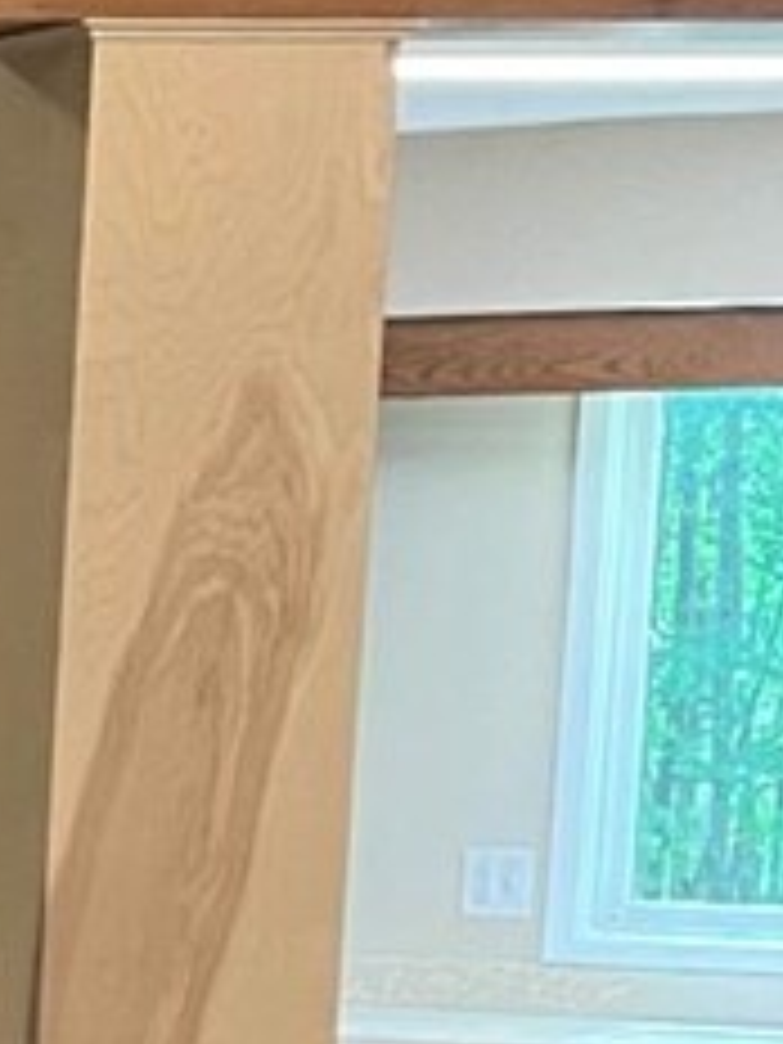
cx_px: -1512
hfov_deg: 7.6
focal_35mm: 172
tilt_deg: -8.8
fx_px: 5187
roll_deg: +1.2
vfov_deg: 11.2
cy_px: 1336
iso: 400
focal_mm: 4.2
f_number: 1.6
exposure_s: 1/60
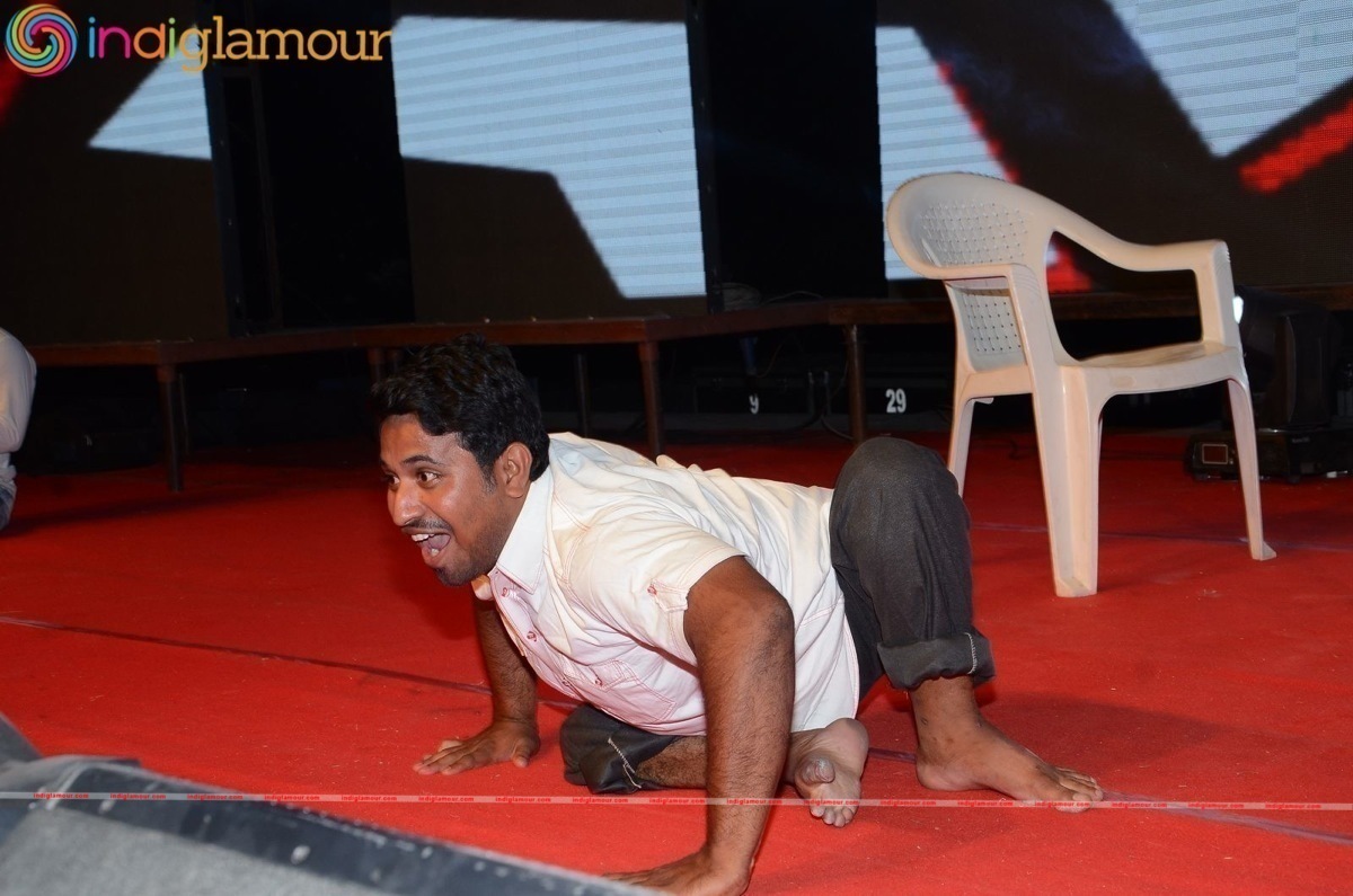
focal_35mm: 63
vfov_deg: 21.5
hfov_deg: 32.0
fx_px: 2363
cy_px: 448
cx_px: 676
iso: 640
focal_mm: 42
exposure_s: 1/125
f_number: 6.3
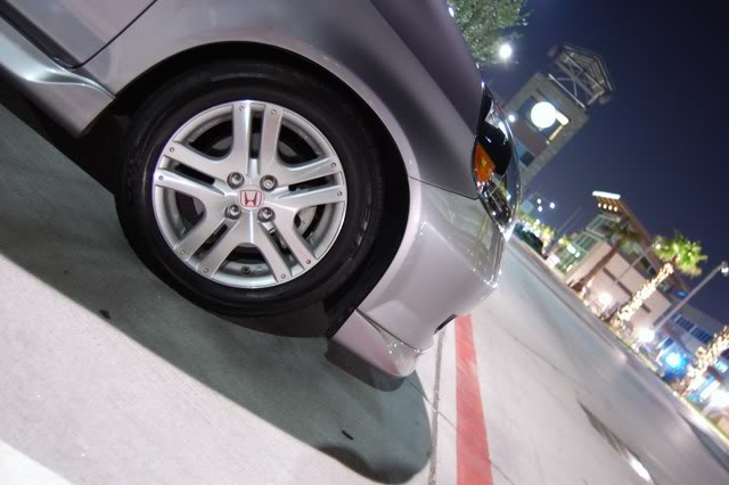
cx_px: 364
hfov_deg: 57.2
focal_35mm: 33
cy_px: 242
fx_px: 668
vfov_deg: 39.9
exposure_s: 2
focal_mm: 22
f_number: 3.8
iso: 200
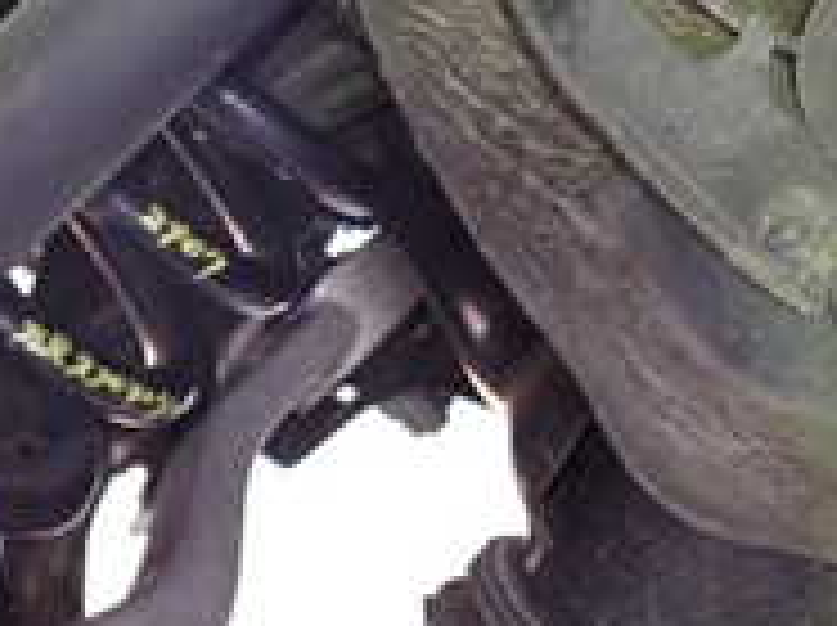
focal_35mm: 97
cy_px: -176
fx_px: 2342
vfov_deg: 14.6
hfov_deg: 20.2
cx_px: 320
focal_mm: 5.4
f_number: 2.3
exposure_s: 1/20
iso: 800
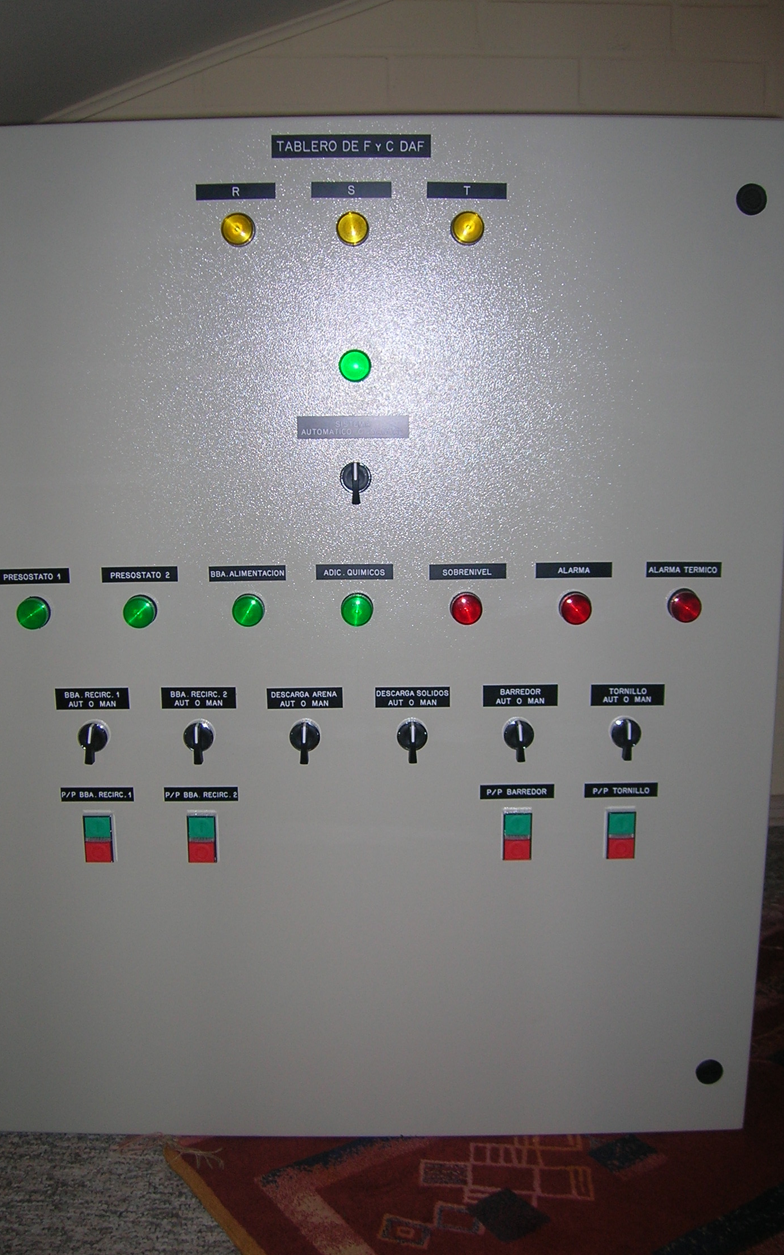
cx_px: 349
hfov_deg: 34.4
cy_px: 635
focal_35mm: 37
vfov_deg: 52.7
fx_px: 1265
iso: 50
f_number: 2.9
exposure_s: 1/60.1
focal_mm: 5.7
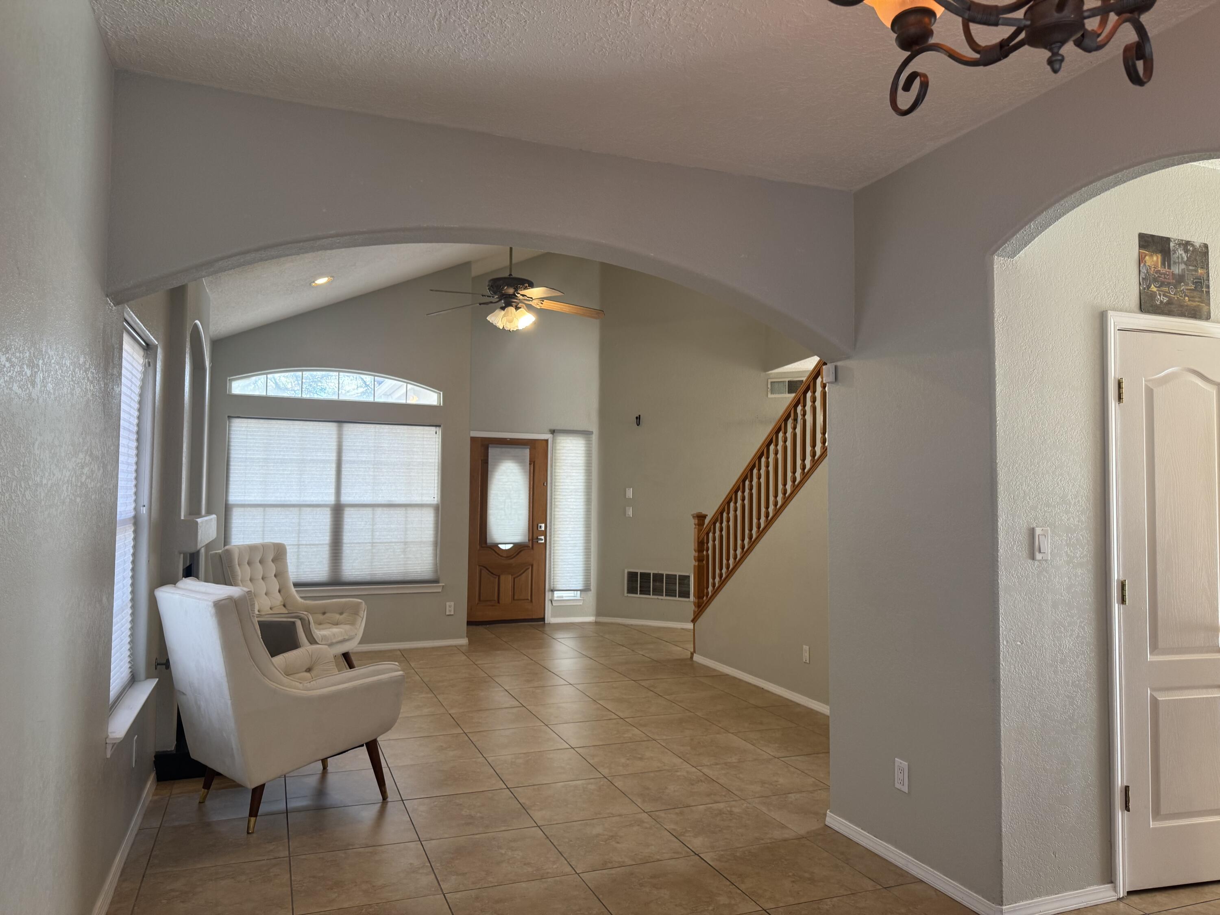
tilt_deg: +2.3
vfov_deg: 56.8
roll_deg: -0.7
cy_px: 458
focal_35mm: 24
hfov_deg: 71.6
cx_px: 610
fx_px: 846
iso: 125
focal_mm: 6.76
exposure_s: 1/60
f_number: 1.78
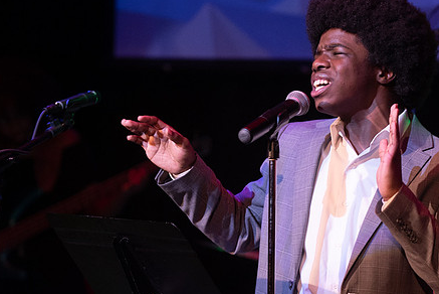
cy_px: 140
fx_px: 2819
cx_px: 286
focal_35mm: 231
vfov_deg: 6.0
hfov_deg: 8.9
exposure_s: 1/200
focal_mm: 116
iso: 1600
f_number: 2.8
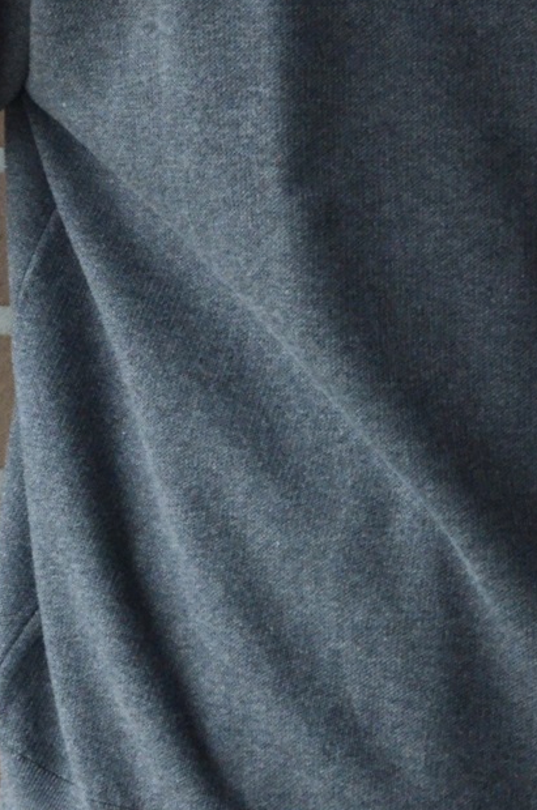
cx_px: 119
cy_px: 302
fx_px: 7053
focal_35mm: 314
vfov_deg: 6.6
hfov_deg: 4.4
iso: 2500
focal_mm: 86
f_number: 8
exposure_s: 1/50
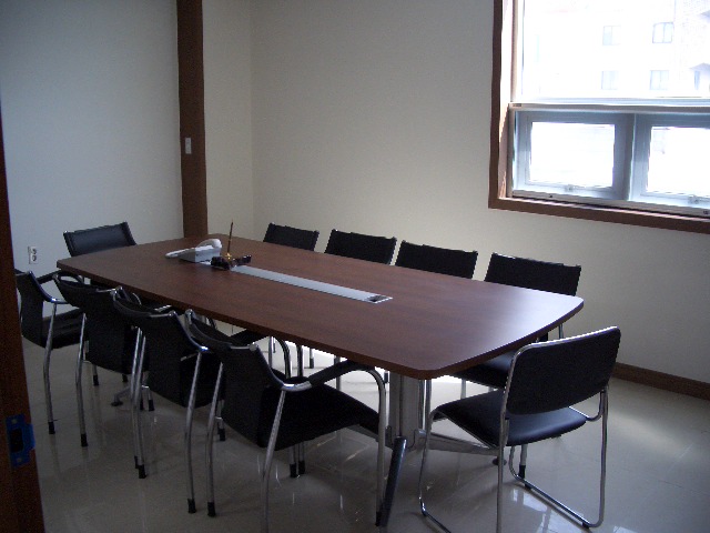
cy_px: 266
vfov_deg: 40.7
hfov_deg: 52.6
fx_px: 718
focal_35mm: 35
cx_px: 355
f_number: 2.6
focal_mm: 5.8
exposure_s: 1/25
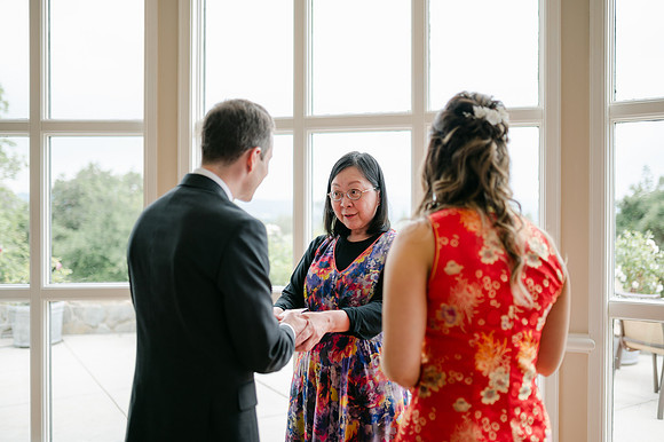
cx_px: 332
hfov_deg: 54.5
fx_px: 645
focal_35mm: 35
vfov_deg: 37.8
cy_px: 221
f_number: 1.4
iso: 100
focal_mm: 35
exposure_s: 1/1000
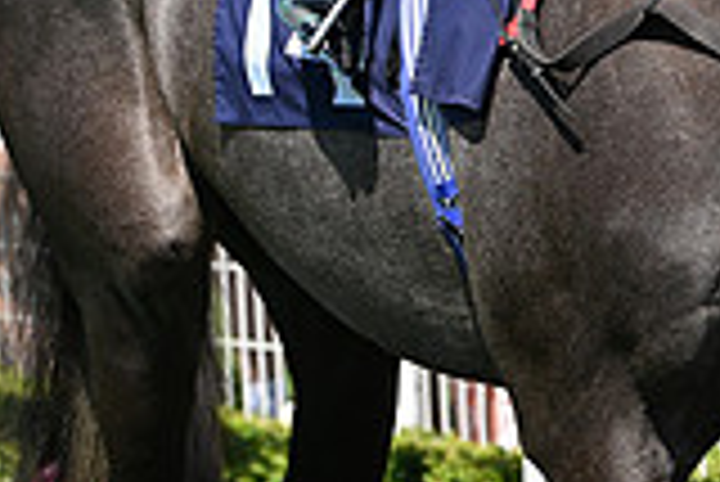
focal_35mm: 369
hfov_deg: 5.6
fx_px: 7387
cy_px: -381
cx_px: 670
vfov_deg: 3.7
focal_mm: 102
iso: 400
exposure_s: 1/2000
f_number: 5.6
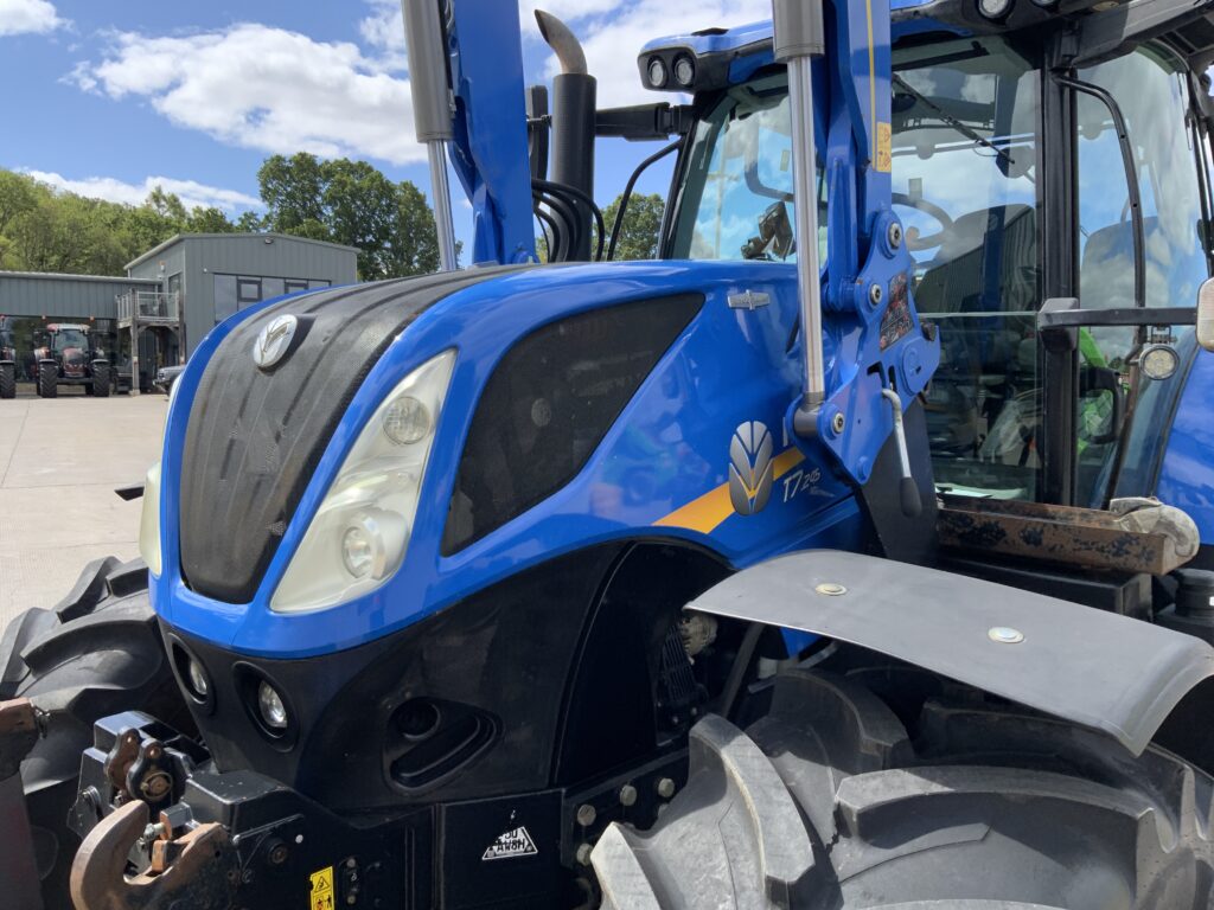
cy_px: 455
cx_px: 607
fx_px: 1017
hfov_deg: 61.7
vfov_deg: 48.2
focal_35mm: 29
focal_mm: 3
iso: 16
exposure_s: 1/691
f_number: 1.8
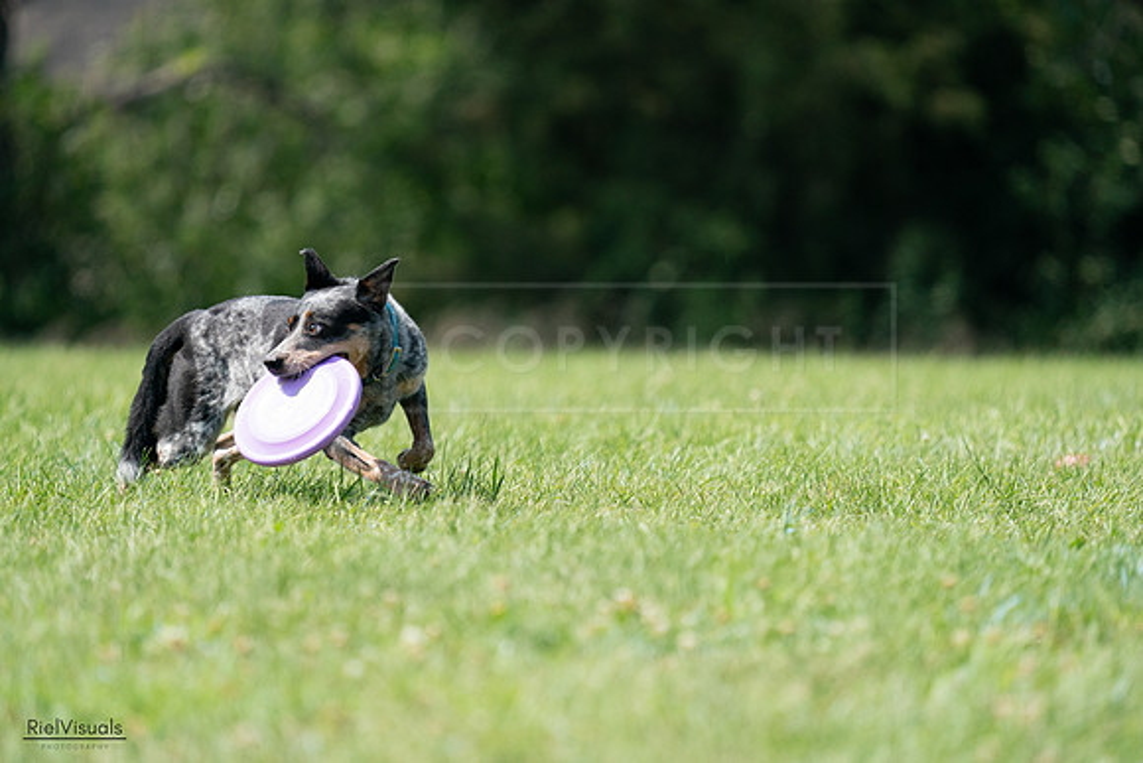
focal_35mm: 478
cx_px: 572
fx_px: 15179
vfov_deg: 2.9
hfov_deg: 4.3
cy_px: 382
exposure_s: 1/4000
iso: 1600
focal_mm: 478
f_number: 6.3
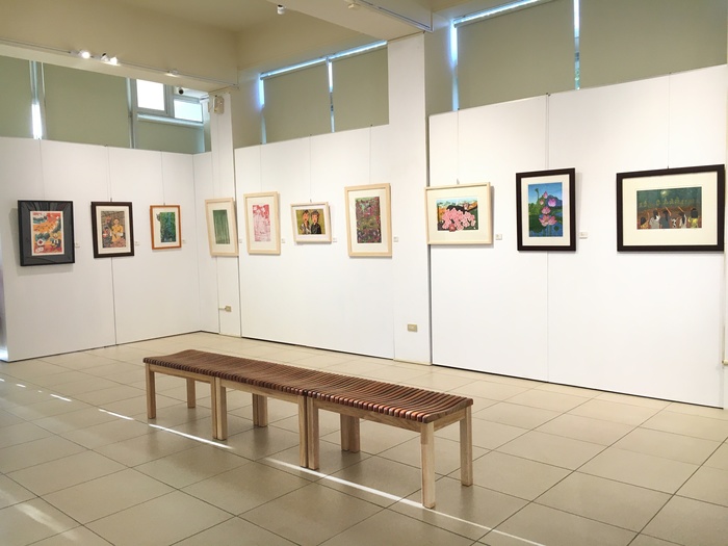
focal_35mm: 29
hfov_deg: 61.7
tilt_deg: -3.8
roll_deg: +1.8
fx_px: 610
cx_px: 364
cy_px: 273
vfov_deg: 48.2
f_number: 2.2
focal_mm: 4.15
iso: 40
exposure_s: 1/30
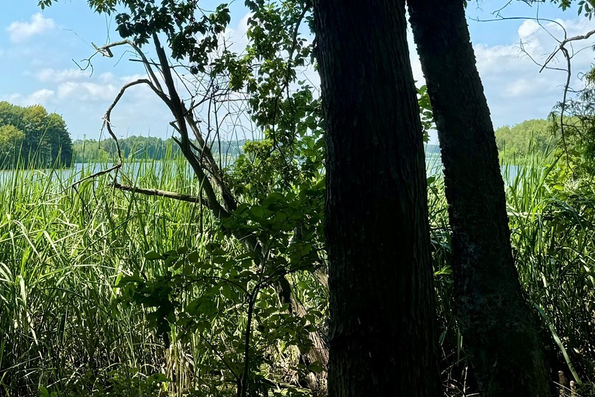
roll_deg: +0.6
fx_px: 959
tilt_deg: +2.8
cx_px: -28
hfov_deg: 31.3
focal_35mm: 58
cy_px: 96
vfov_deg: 23.2
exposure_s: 1/1923
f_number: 1.78
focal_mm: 6.76
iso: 80
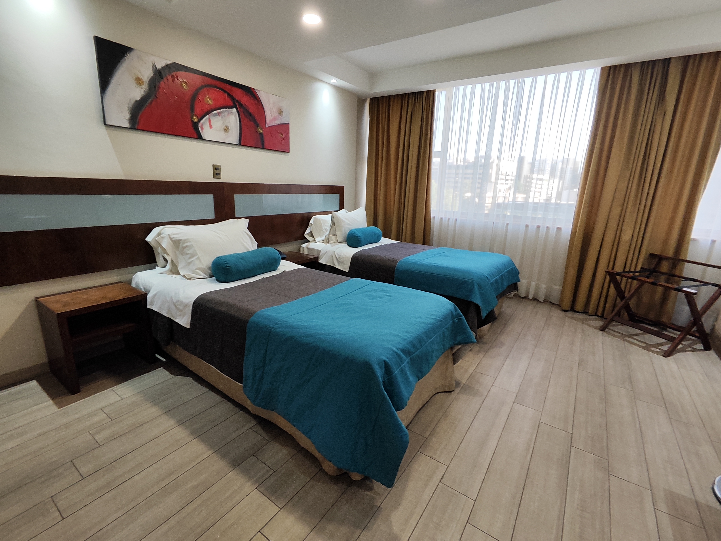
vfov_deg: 78.1
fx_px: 333
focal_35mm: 16
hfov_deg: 94.5
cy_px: 270
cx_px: 360
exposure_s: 1/37.9
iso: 60
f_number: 2.2
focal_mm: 1.65
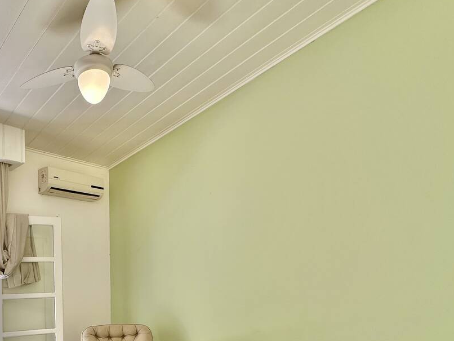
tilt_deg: +0.4
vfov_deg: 51.7
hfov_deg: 62.7
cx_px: 83
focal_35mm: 25
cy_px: 270
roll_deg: +0.0
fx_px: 328
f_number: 2.2
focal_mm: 2.22
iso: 40
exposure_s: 1/145
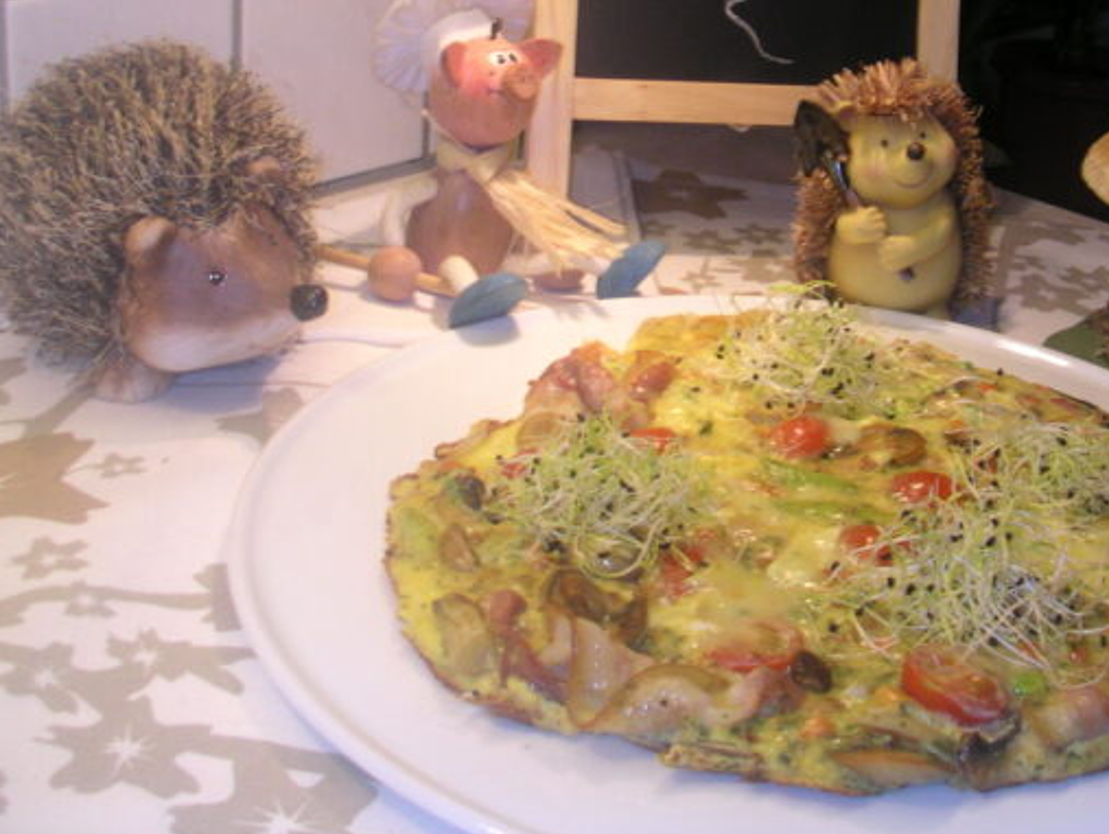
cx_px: 822
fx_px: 1795
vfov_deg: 25.8
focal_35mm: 56
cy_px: 210
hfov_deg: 33.7
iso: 100
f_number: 2.7
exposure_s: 1/30
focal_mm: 5.6
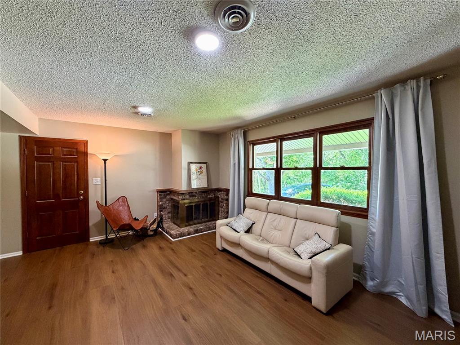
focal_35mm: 14
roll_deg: -0.2
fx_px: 186
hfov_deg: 102.1
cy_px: 172
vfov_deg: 85.7
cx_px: 230
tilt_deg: -0.9
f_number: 2.2
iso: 400
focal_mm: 2.22
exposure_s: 1/60
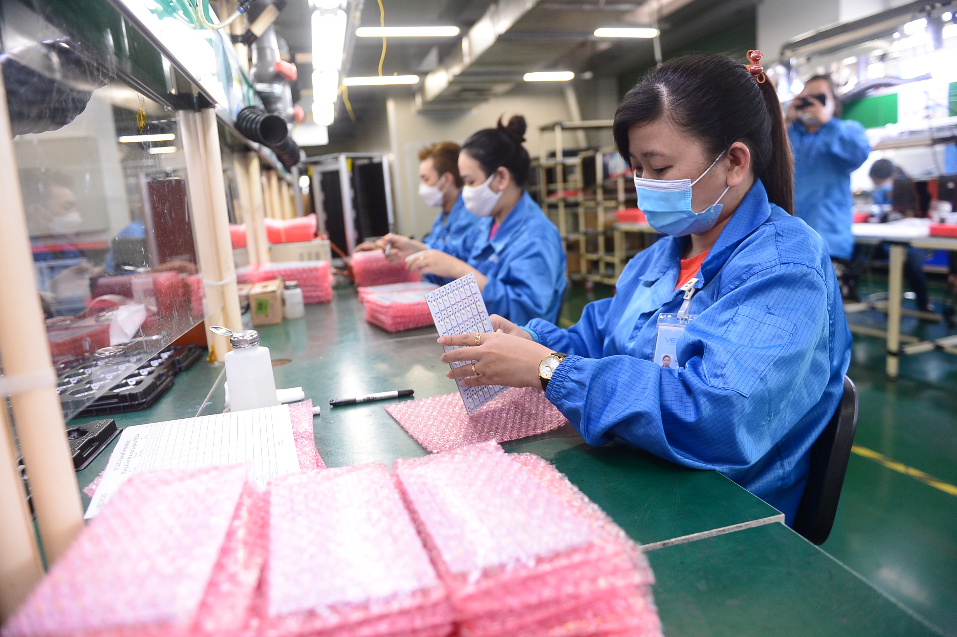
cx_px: 478
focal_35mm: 24
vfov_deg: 53.1
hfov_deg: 73.8
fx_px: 638
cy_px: 318
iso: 1600
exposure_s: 1/250
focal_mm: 24
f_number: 3.2
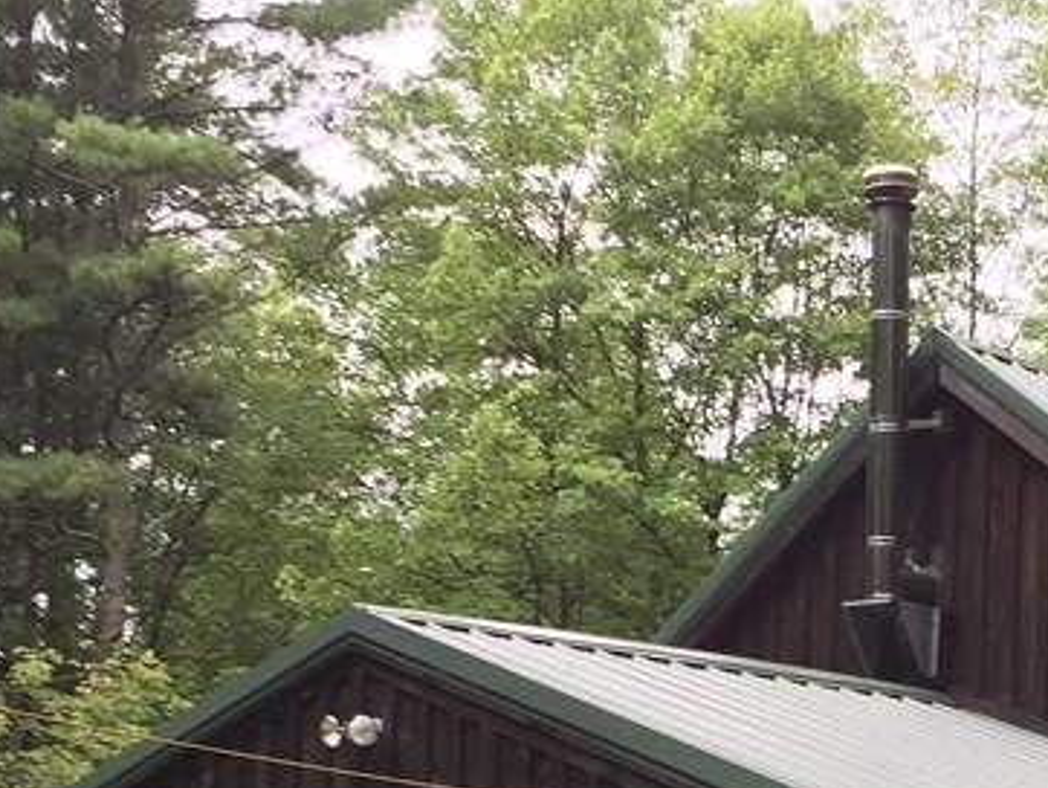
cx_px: 955
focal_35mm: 82
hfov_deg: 23.2
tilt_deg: +3.8
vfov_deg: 17.3
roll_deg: -2.2
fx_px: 2484
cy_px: 924
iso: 40
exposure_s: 1/120
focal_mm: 4.15
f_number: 2.2
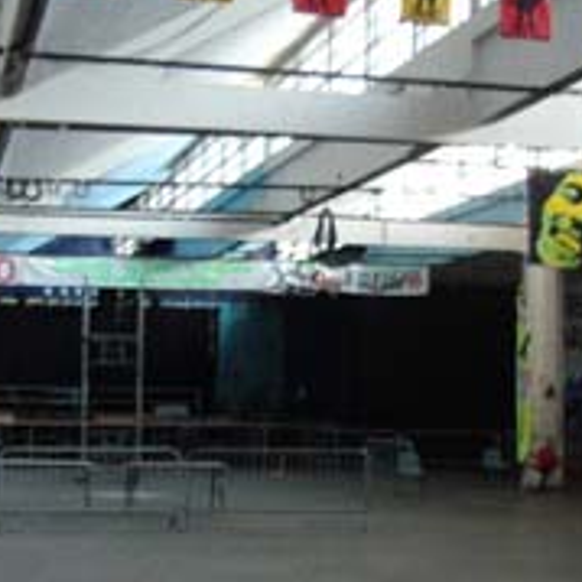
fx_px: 1427
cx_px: 289
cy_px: 345
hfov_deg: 23.1
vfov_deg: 23.0
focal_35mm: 75
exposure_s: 1/4
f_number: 2.6
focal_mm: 5.8
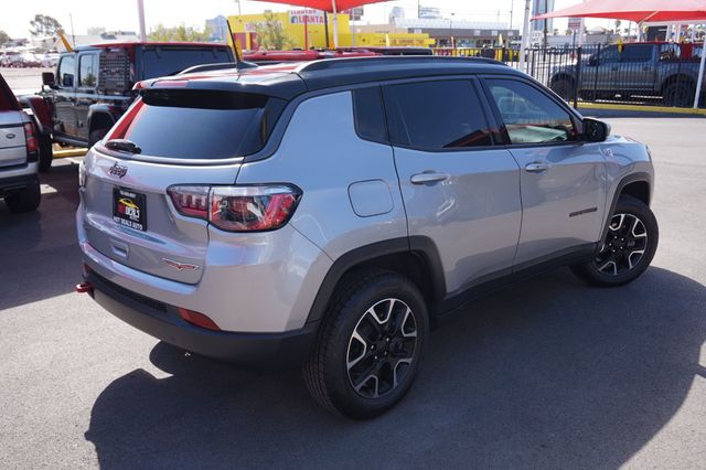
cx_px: 353
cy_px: 235
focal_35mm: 32
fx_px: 617
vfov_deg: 41.7
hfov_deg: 59.5
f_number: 5
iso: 100
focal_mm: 21
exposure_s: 1/200
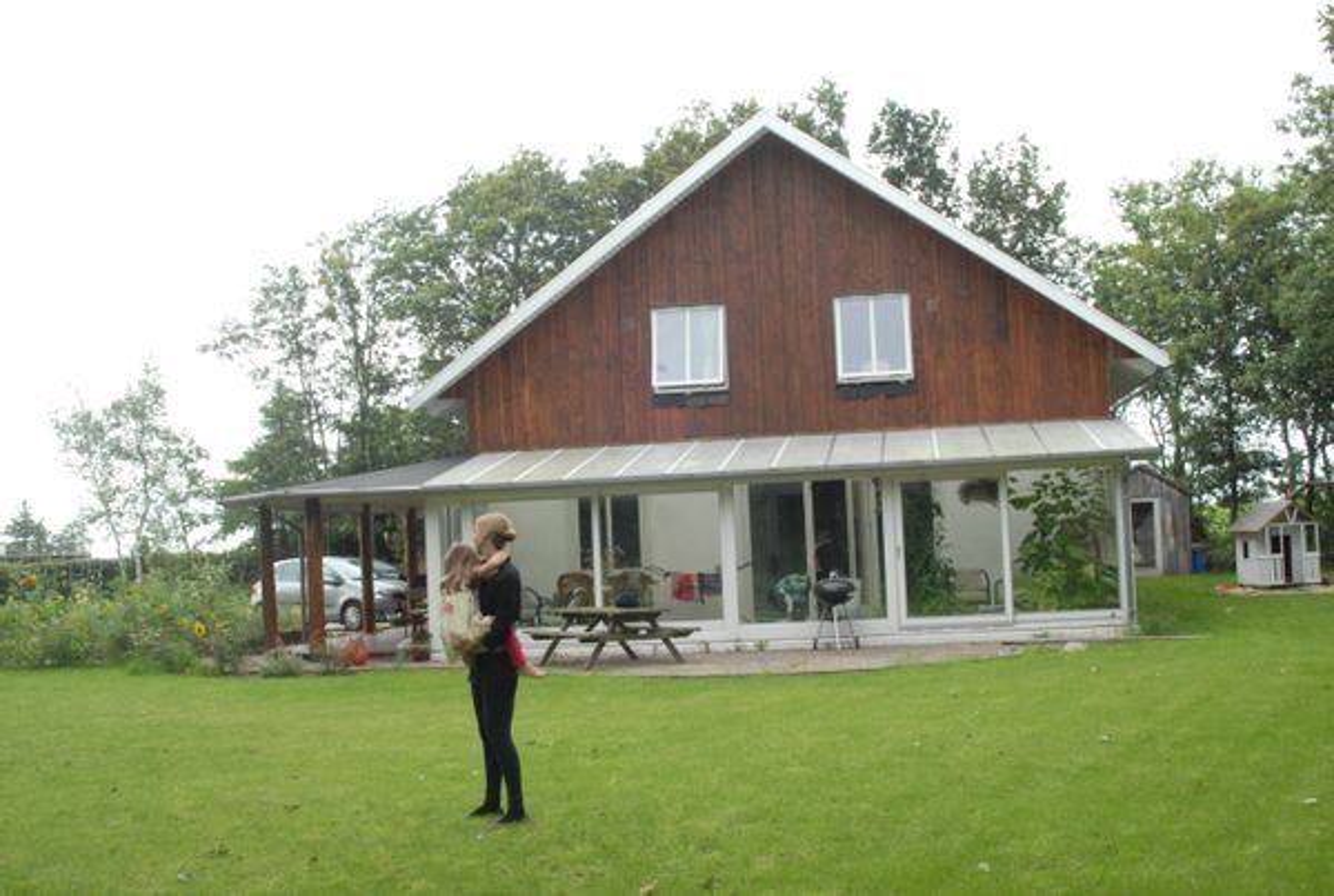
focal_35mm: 42
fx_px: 1560
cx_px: 667
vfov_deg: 32.0
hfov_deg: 46.3
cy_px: 448
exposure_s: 1/25
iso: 800
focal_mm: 28
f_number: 20
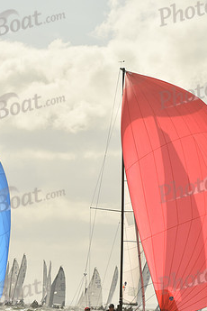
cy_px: 146
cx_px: 112
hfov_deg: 3.9
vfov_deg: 5.8
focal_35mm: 353
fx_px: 3044
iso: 320
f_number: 8
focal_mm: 210
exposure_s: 1/1600
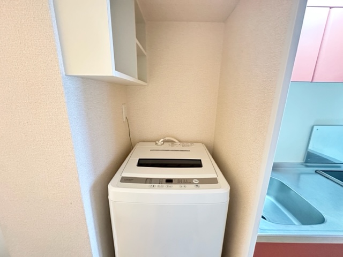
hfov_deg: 102.1
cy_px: 128
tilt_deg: -14.4
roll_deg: -0.7
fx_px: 139
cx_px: 172
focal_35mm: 14
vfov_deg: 85.7
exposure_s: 1/34
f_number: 2.2
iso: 1250
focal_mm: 2.22
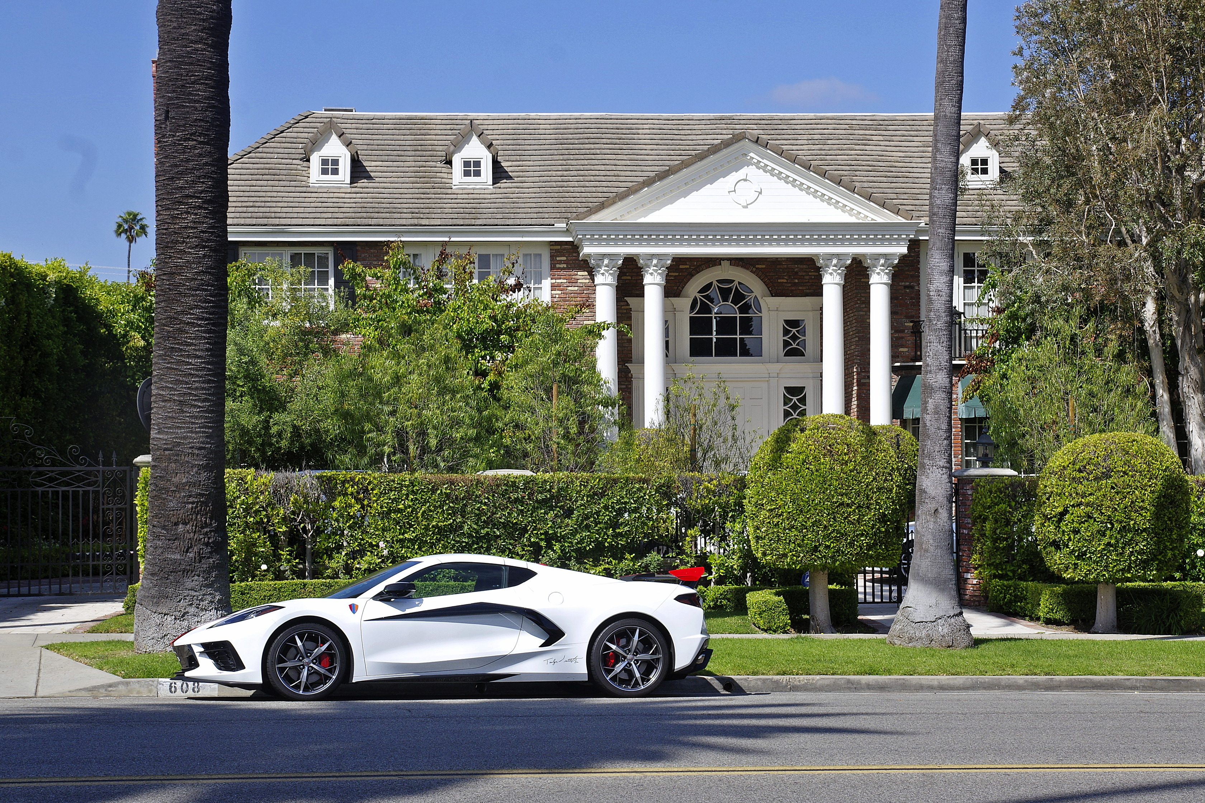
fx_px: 1908
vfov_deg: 23.8
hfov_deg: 35.1
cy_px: 402
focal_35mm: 57
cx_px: 602
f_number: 8
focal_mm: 38.13
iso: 200
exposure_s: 1/250
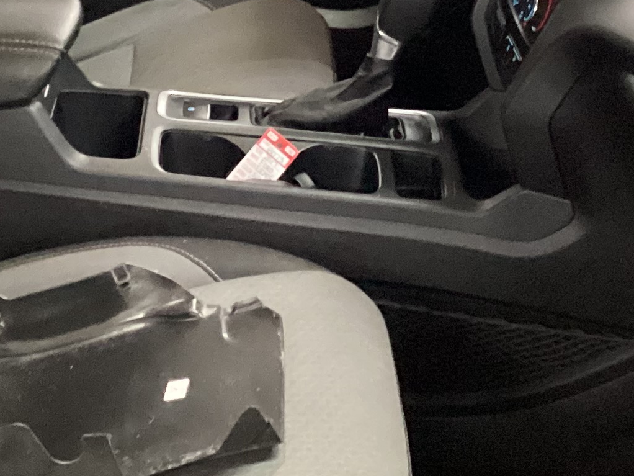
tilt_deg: -24.5
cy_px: 89
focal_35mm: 99
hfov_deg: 19.8
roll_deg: +1.7
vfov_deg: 14.8
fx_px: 1814
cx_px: 248
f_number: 2.4
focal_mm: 3.3
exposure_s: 1/30
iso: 640
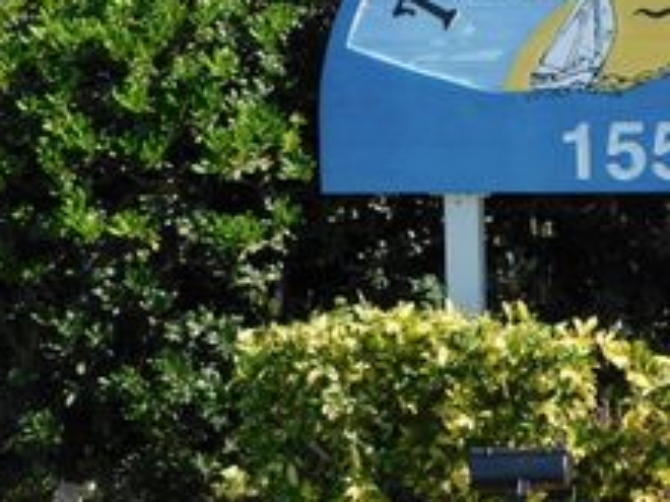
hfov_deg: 23.2
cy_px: 163
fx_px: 1587
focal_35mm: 82
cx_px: 606
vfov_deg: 17.9
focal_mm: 6.3
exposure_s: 1/640
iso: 125
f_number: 3.5
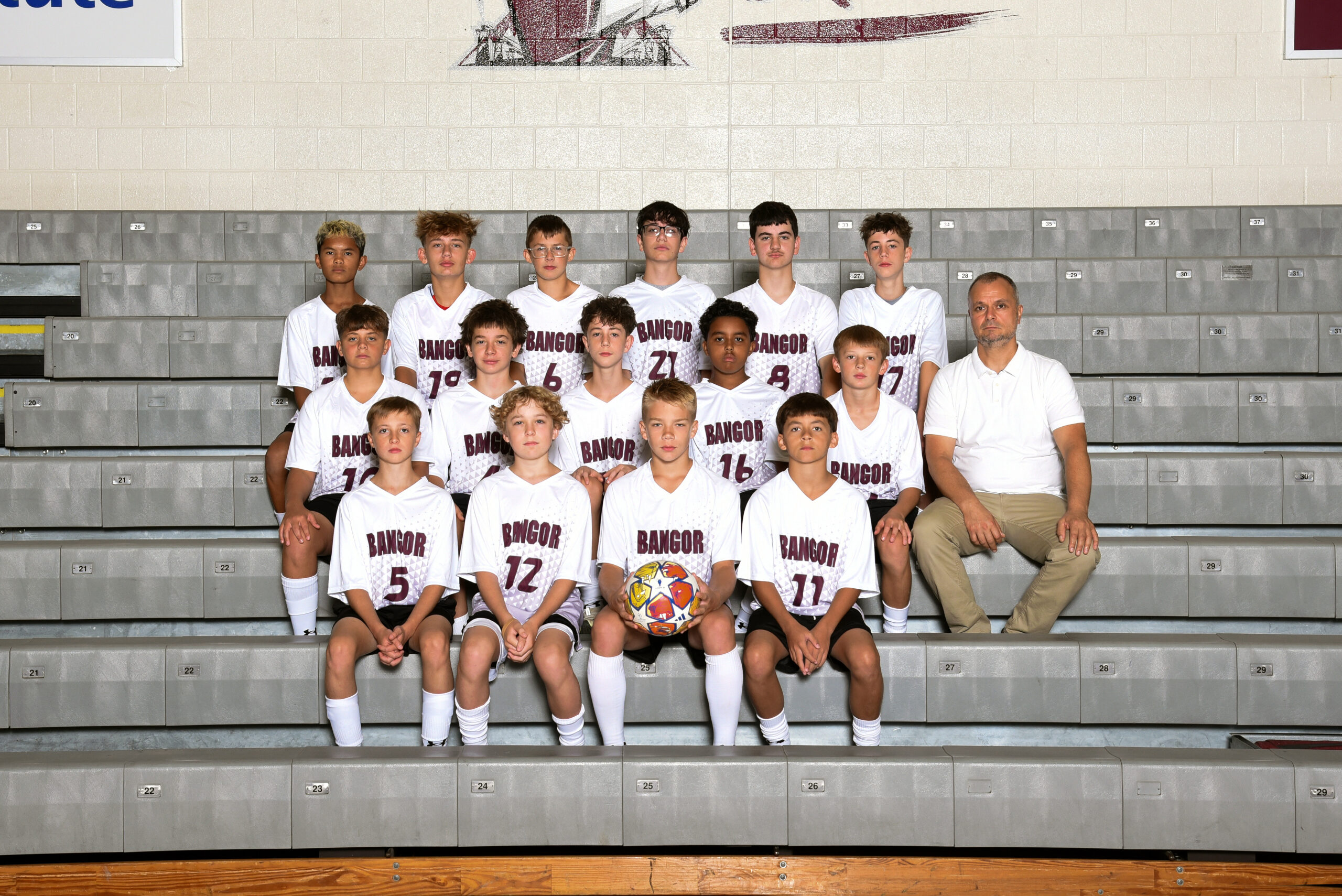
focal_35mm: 48
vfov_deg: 28.1
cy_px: 448
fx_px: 1790
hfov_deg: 41.1
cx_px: 671
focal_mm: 48
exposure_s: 1/200
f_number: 8
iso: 640
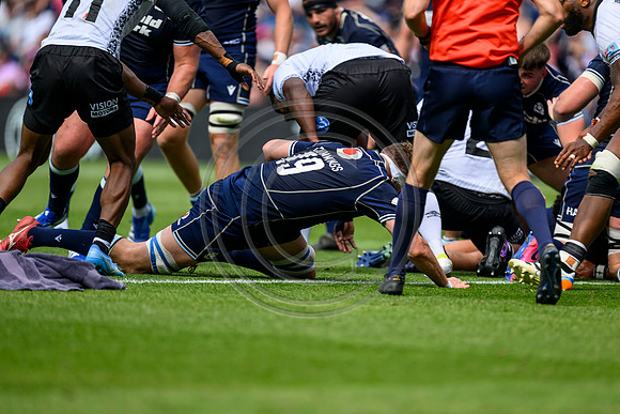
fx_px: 6890
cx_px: 310
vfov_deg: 3.4
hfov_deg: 5.2
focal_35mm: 400
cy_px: 207
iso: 250
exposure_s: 1/2000
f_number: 2.8
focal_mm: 400
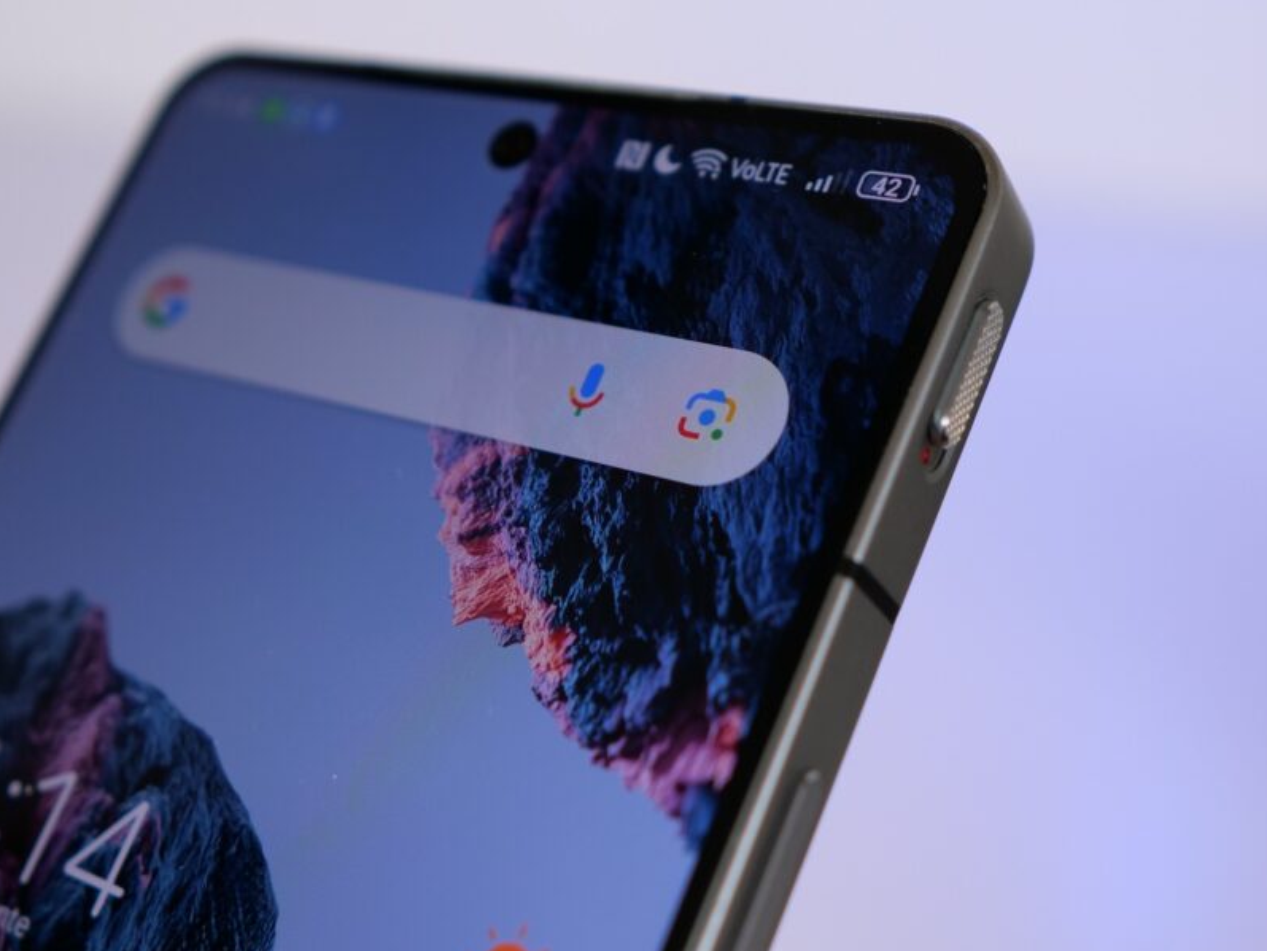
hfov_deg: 37.5
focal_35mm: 51
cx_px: 647
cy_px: 500
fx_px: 1867
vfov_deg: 28.6
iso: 200
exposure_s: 1/100
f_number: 2.2
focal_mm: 16
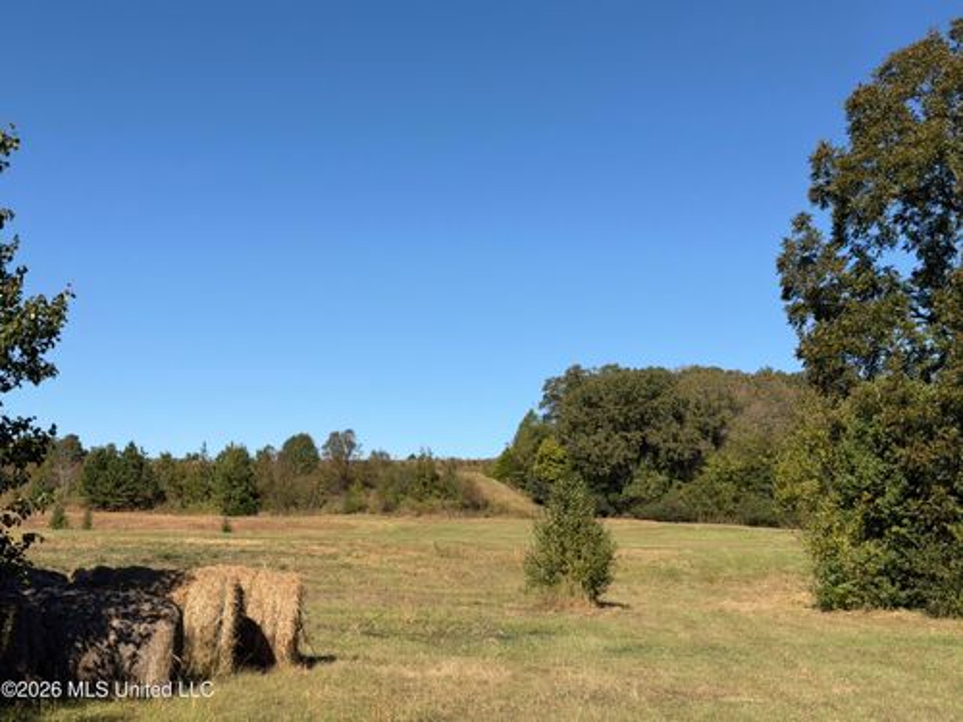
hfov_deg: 39.7
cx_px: 482
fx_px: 1335
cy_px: 361
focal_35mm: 48
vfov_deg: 30.3
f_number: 1.78
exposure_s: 1/6024
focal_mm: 6.76
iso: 64
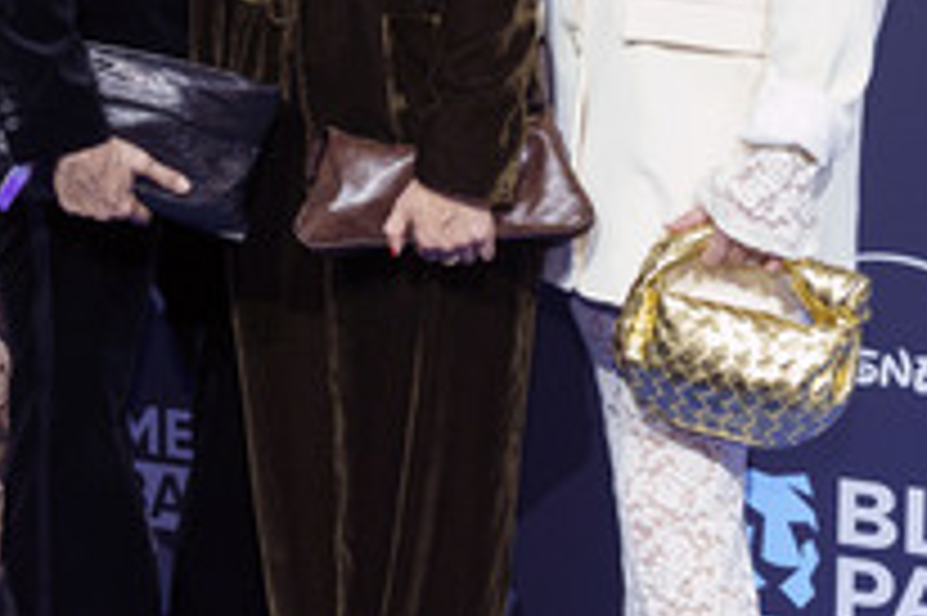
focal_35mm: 81
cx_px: 173
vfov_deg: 16.4
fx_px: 2084
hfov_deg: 24.6
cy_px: -49
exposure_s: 1/200
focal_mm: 37
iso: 1250
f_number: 4.5
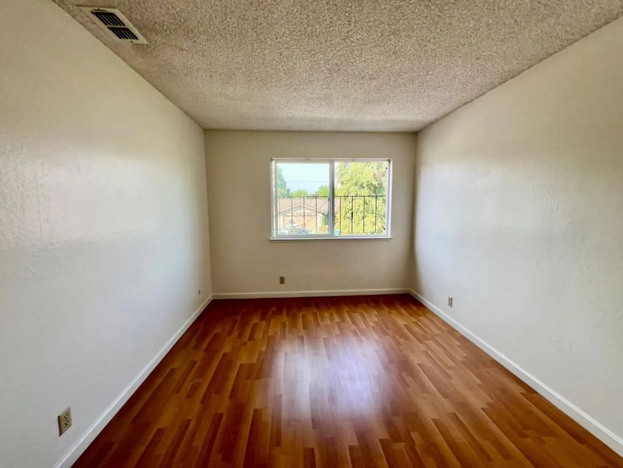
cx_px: 312
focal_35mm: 13
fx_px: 234
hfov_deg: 106.2
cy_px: 234
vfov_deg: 89.9
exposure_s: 1/102
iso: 32
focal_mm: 1.57
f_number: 1.8
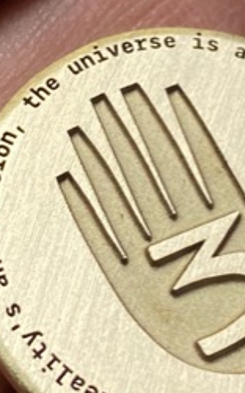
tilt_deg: -68.8
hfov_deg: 24.1
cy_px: 258
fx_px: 567
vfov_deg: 37.8
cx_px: 188
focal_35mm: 53
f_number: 1.8
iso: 80
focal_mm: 4.25
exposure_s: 1/60
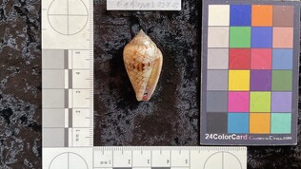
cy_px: 91
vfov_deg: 33.7
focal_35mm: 35
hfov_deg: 56.6
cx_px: 150
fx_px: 279
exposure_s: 1/50
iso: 80
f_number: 1.8
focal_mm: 3
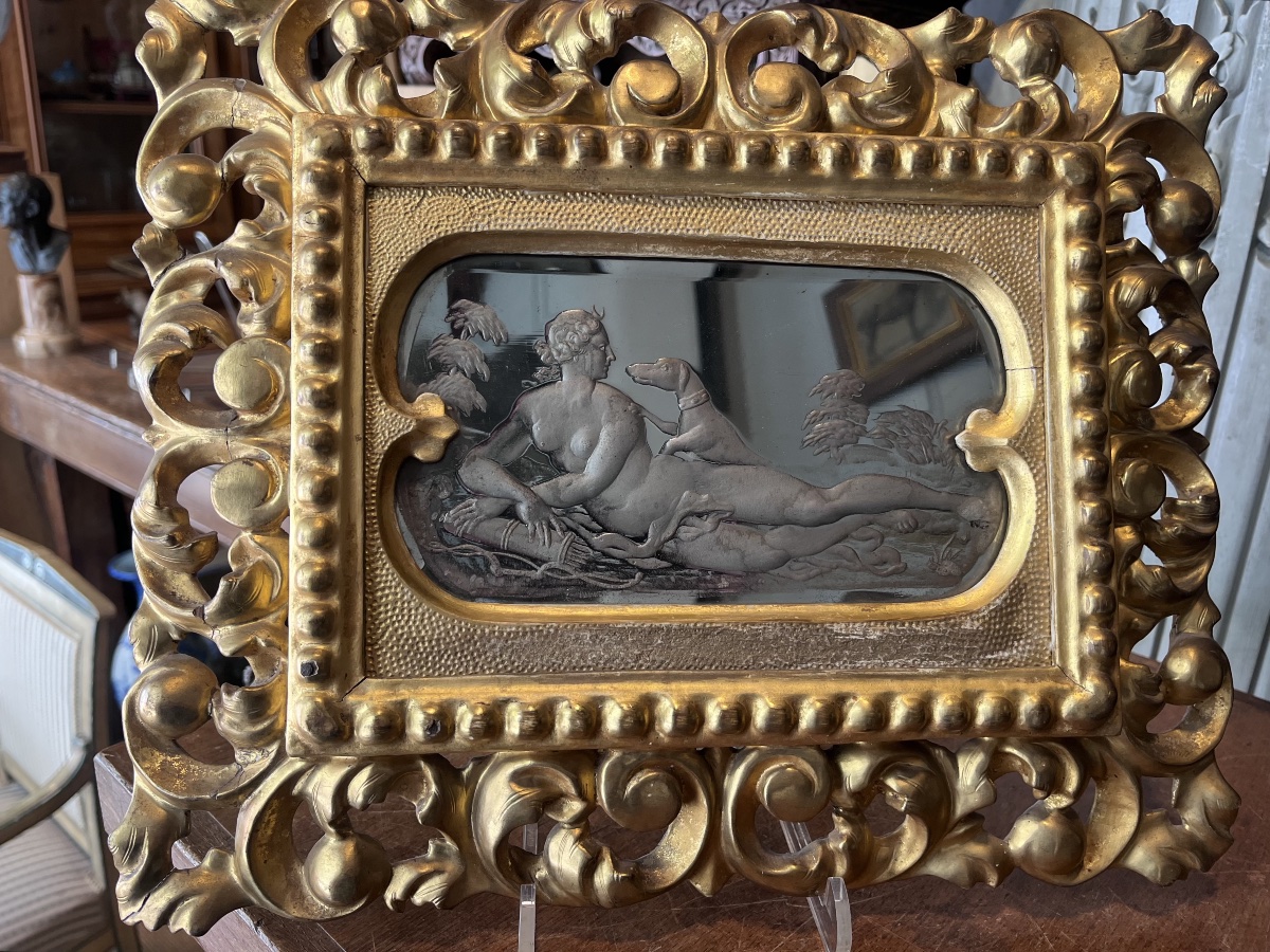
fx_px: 954
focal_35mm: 26
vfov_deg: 53.1
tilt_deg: -20.8
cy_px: 476
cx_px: 635
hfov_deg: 67.3
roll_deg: -1.1
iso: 125
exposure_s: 1/100
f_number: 1.6
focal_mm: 5.1
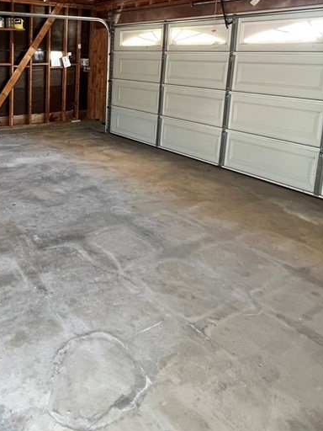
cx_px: 29
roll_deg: -3.5
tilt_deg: -6.9
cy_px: 105
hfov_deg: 47.4
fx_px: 323
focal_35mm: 26
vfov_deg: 63.2
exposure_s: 1/50
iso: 200
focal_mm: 1.57
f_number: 1.8
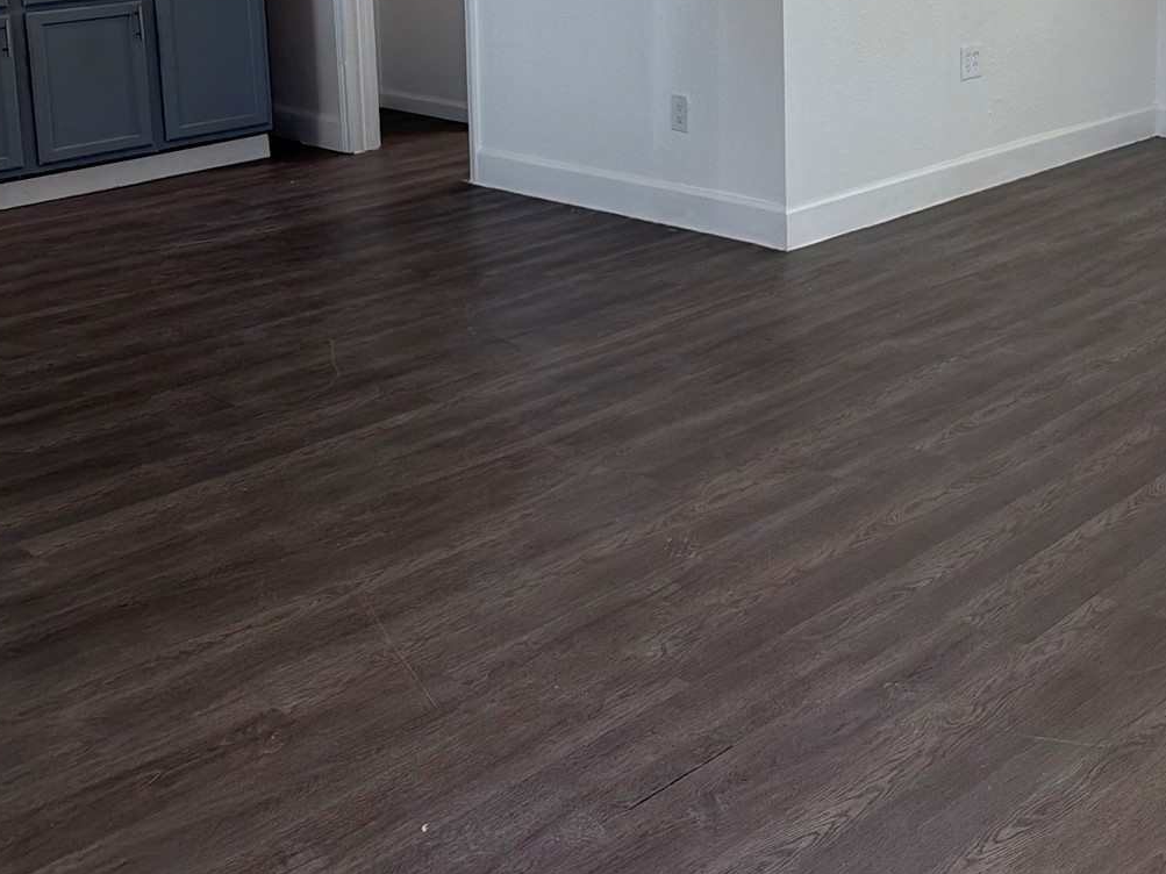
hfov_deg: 37.2
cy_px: 38
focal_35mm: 49
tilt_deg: -8.1
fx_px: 1650
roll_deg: -0.2
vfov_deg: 28.2
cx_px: 970
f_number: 1.78
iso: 80
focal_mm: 6.76
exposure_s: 1/171
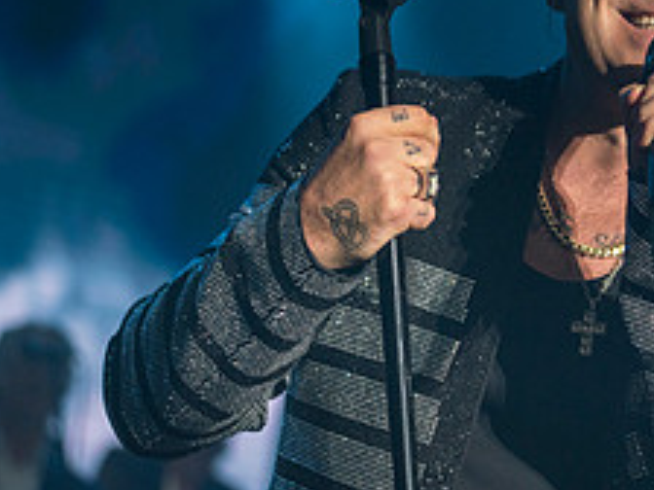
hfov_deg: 11.2
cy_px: 197
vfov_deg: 8.5
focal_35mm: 174
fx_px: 3287
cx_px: 730
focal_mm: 70
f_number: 2.8
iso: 1250
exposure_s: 1/400
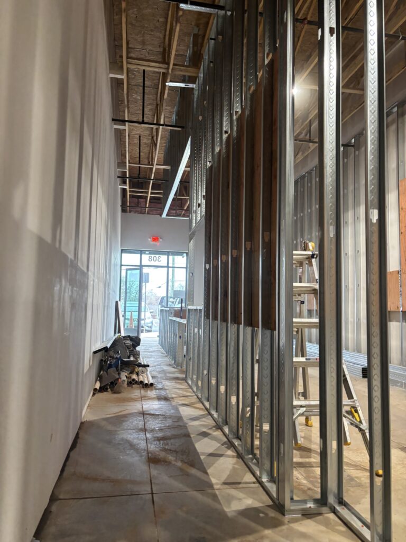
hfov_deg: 53.1
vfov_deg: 67.3
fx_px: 407
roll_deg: -1.5
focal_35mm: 26
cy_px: 271
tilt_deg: +6.0
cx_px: 203
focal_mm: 5.96
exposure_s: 1/60
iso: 320
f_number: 1.6
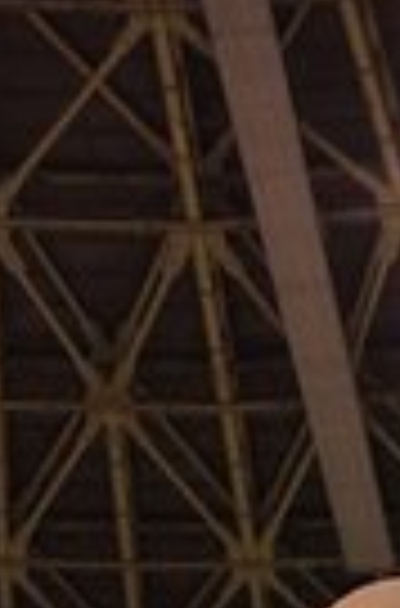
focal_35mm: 125
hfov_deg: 10.7
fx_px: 2099
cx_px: 461
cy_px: 1130
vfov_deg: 14.3
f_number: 5
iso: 3200
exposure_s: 1/400
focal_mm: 22
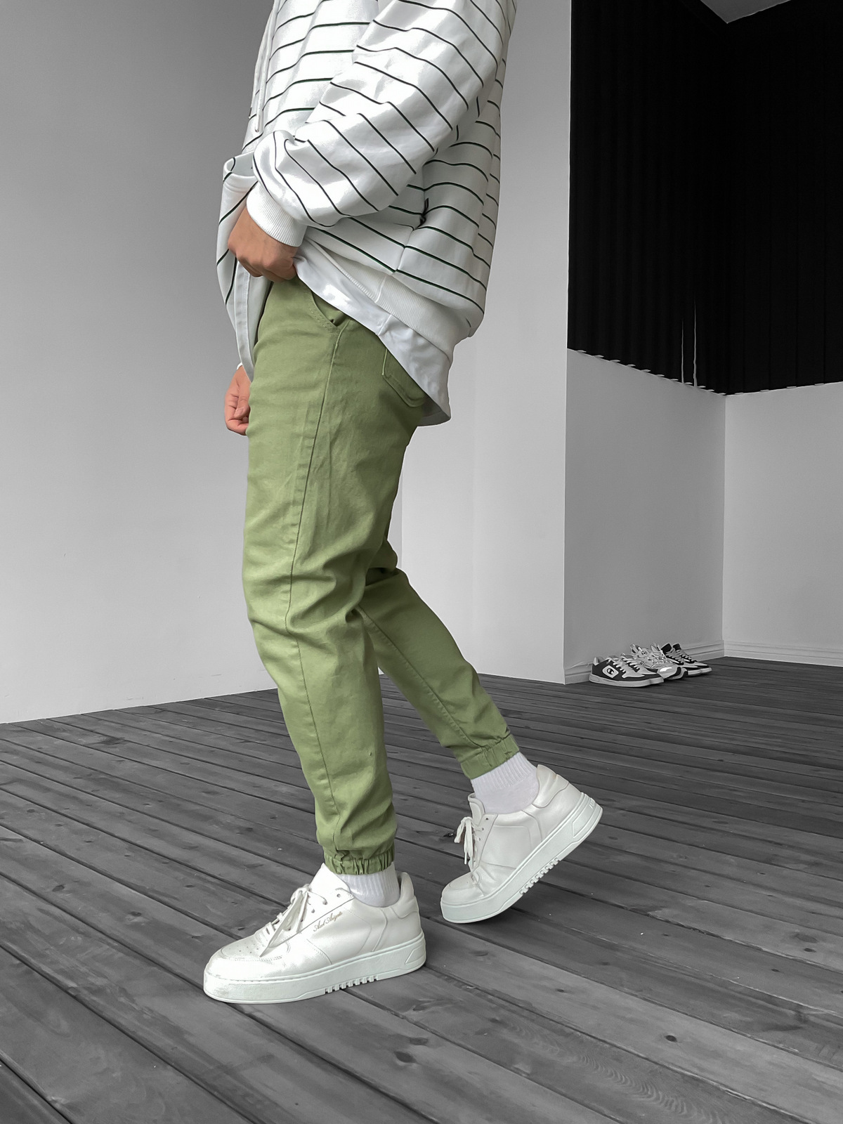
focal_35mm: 29
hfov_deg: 48.2
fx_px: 942
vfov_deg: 61.7
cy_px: 562
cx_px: 422
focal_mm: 3
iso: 64
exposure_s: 1/70
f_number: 1.8
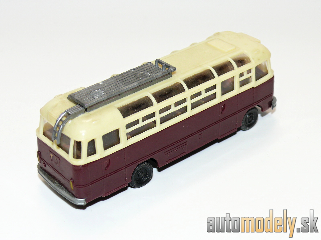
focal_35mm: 75
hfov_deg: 26.0
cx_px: 160
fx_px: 695
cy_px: 120
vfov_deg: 19.6
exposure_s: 1/30
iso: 100
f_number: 4
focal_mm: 11.4
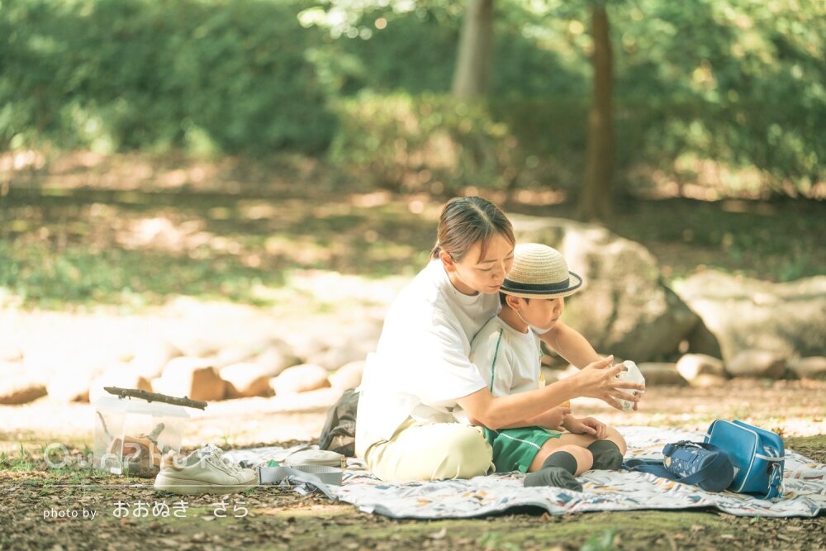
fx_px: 2111
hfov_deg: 22.1
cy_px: 276
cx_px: 413
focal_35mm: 92
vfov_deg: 14.9
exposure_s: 1/800
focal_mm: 92
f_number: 2
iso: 400
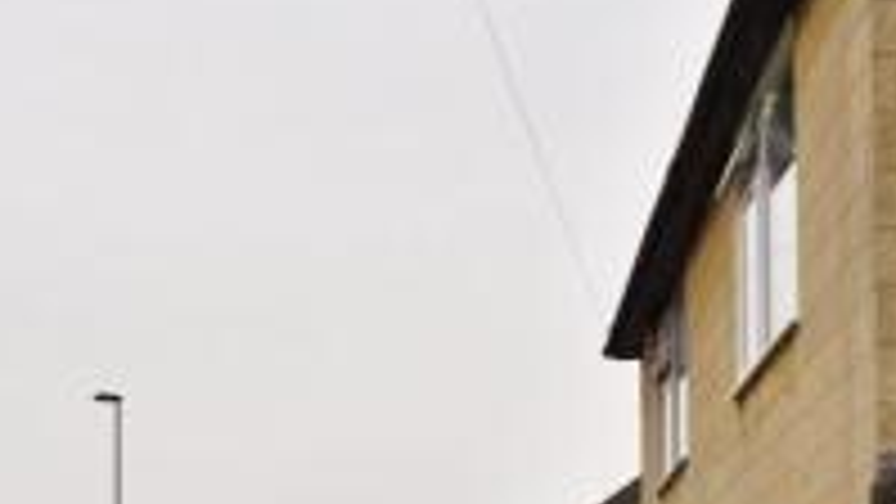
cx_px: 194
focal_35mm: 60
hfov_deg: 34.0
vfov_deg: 18.5
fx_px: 1426
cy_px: 682
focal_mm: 16
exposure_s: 1/250
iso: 100
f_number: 5.6
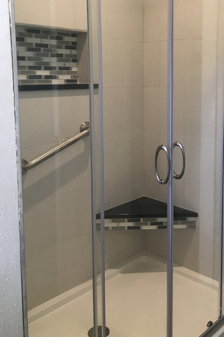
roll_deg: +2.4
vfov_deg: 46.9
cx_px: 153
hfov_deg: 32.3
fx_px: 383
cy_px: 124
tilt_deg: -6.6
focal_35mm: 41
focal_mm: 4.15
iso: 80
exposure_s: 1/30
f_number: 2.2
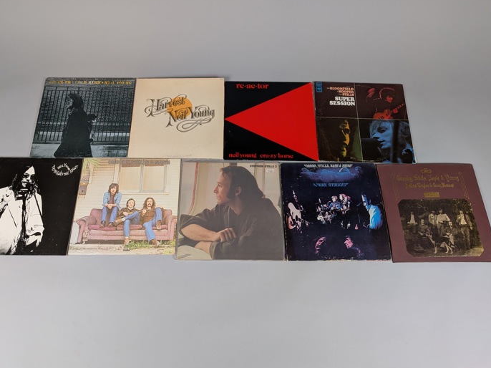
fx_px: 397
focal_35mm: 28
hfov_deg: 63.4
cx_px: 229
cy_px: 158
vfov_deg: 49.6
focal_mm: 4.53
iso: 37
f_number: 1.7
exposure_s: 1/50
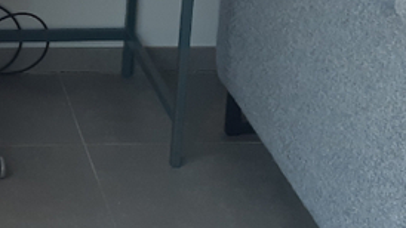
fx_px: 1335
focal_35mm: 124
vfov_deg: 9.7
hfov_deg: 16.9
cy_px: 37
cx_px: -15
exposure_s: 1/50
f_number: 1.7
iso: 100
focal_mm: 3.92
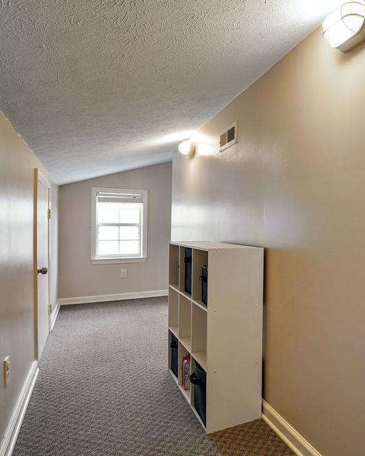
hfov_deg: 55.2
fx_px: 311
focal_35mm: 23
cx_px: 308
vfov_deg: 72.6
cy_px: 226
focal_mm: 11
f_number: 8
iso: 200
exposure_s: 1/4
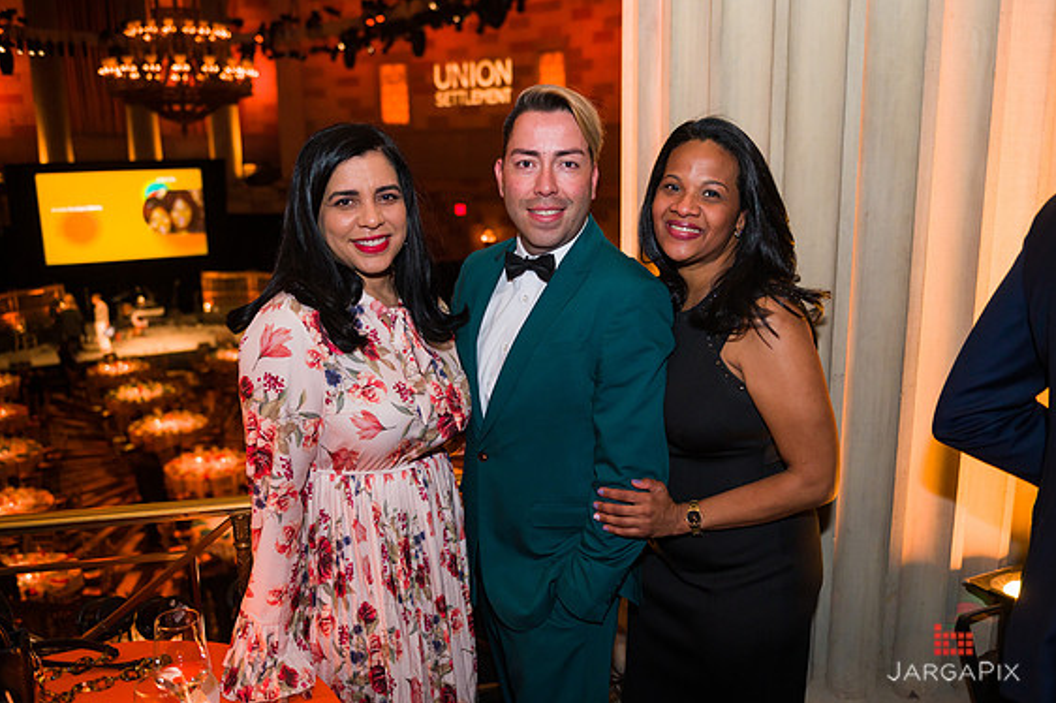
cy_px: 359
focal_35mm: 33
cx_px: 522
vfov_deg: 39.9
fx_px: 967
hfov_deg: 57.2
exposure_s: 1/200
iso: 1600
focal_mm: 32
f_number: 3.2
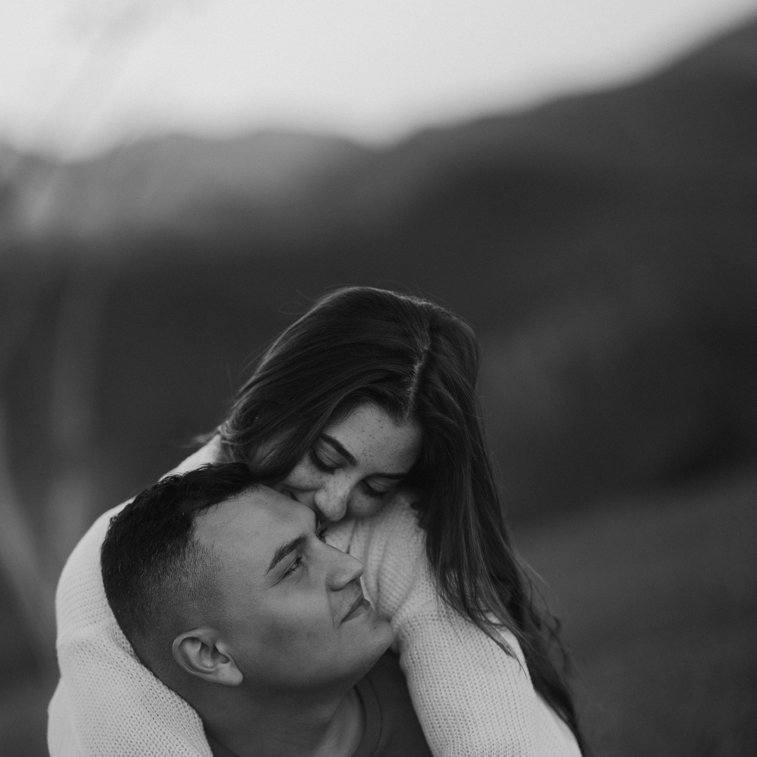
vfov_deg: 13.4
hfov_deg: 13.4
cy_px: 593
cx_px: 314
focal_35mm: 130
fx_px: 3216
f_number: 1.4
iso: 80
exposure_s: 1/640
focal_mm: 85
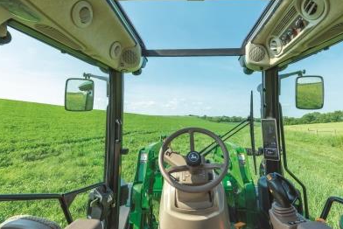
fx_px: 153
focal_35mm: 16
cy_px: 100
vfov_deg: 73.5
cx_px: 191
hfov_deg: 96.3
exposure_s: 1/200
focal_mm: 14
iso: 100
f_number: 7.1
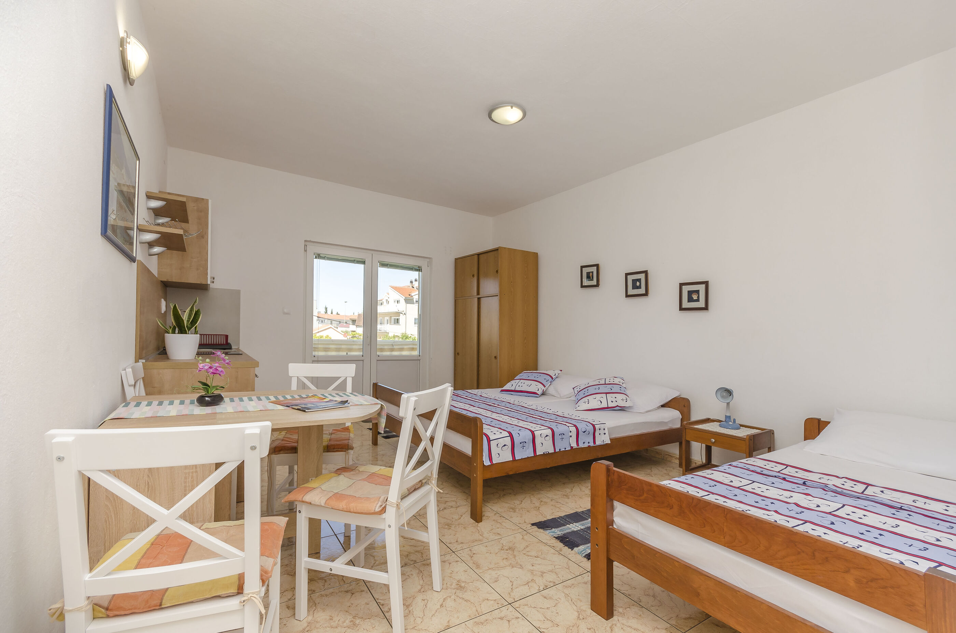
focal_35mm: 15
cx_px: 478
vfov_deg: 77.1
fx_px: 398
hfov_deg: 100.5
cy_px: 316
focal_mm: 10
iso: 100
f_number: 8
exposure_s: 1/100
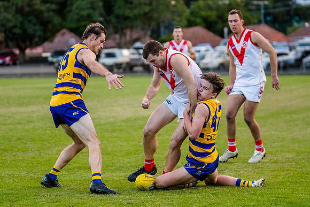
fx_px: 1575
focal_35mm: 183
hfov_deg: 11.2
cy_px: 96
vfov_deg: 7.5
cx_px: 143
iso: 3200
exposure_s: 1/1600
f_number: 4
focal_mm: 170
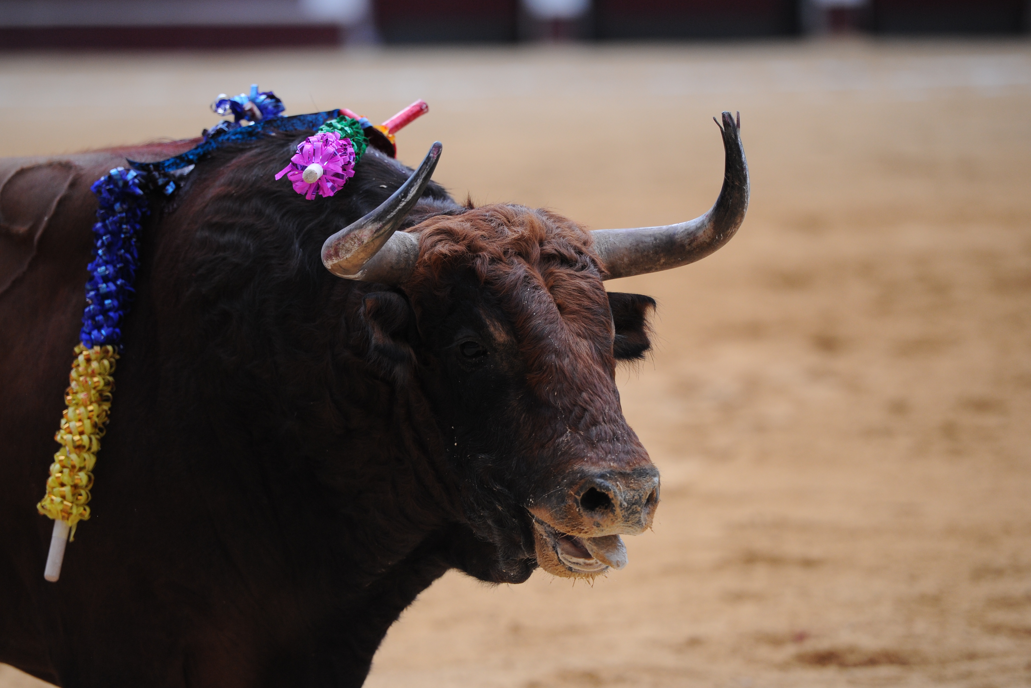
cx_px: 478
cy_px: 348
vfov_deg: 6.1
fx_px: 6415
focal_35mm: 224
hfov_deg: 9.2
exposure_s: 1/2500
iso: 1250
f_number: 2.8
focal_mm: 200
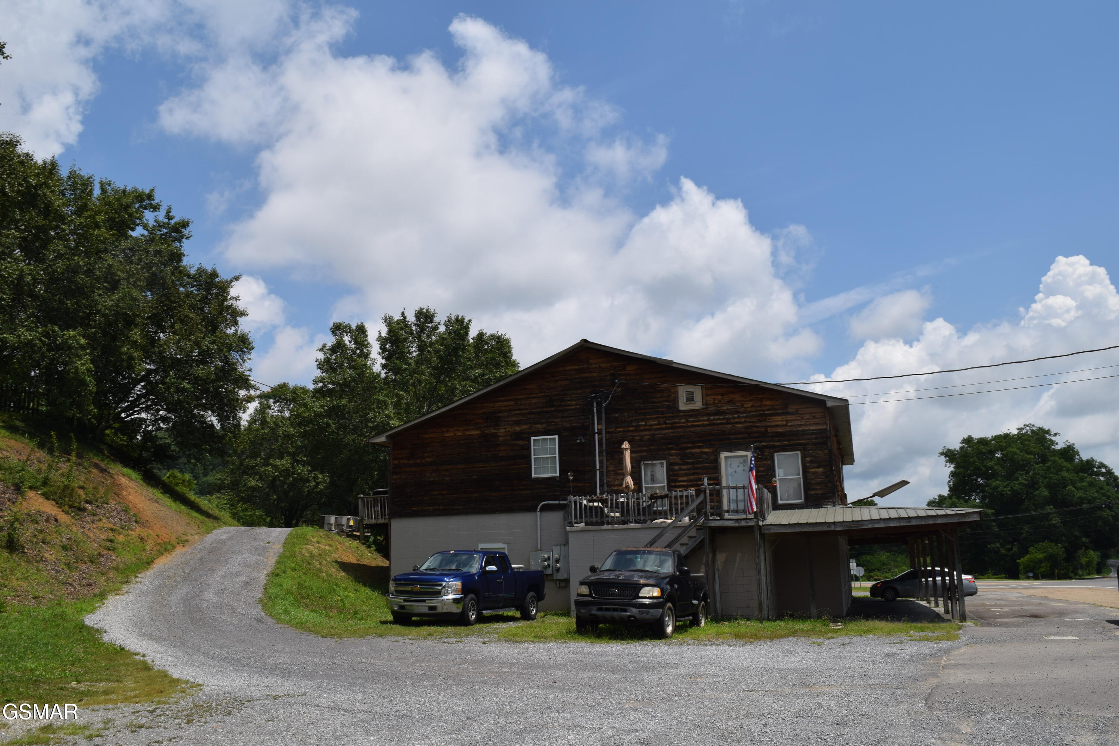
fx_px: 932
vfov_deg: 43.6
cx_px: 560
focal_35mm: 30
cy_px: 373
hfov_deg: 61.9
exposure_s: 1/200
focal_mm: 20
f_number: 13
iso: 100
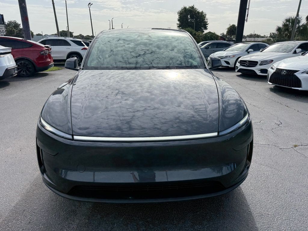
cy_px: 116
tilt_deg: -17.6
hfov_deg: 71.6
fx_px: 214
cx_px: 154
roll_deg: +0.0
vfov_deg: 56.8
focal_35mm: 24
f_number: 1.78
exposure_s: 1/5319
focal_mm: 6.76
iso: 80
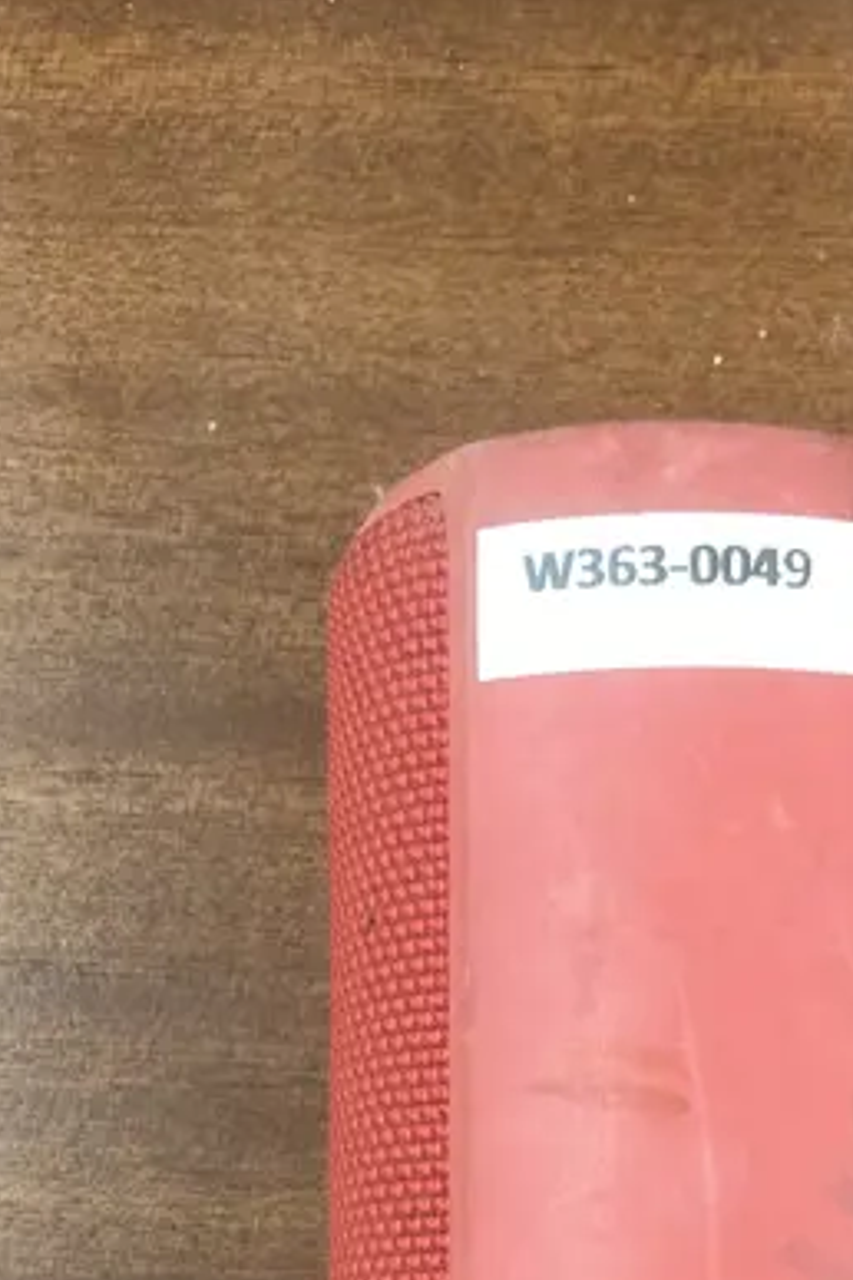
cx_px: 674
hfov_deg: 17.6
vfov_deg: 24.2
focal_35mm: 77
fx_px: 2736
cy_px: 1488
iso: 160
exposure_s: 1/50
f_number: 1.8
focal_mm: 3.99
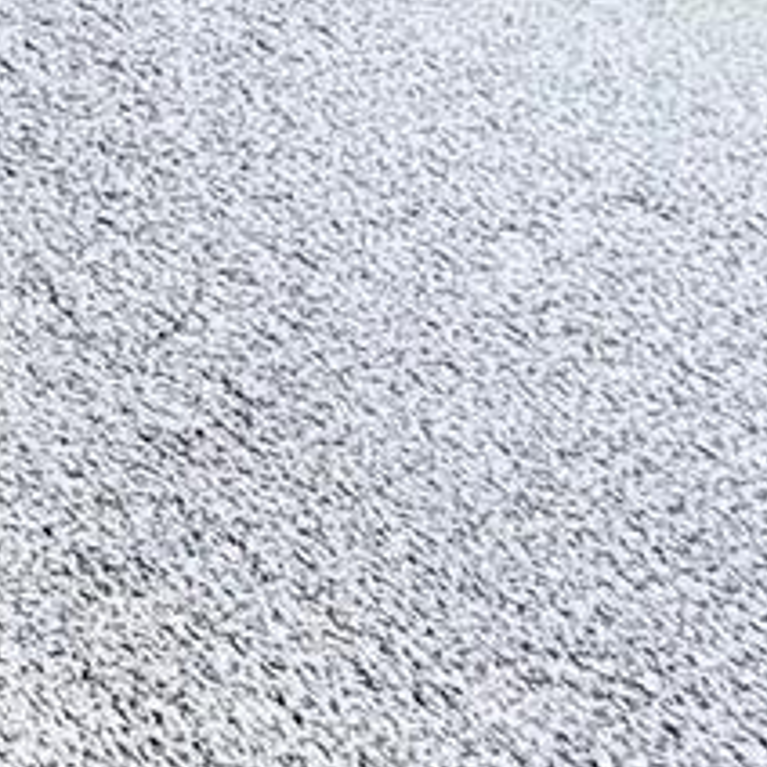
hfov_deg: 14.8
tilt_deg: -7.2
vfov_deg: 14.4
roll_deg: -0.8
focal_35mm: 84
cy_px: -1035
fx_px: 2106
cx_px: -973
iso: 100
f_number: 2.2
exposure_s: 1/99
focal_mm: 2.22
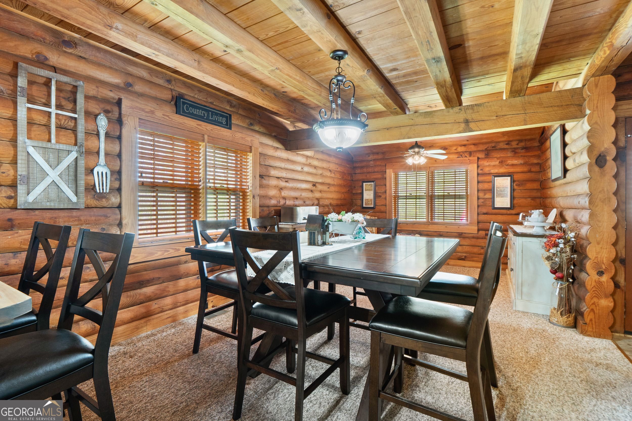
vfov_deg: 70.4
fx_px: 298
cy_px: 210
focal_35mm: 17
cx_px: 316
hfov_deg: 93.3
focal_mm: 11.5
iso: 400
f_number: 9
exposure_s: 1.6
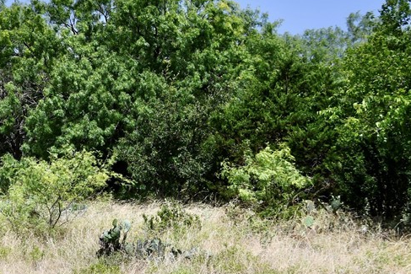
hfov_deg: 22.1
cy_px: 116
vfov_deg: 15.7
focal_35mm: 87
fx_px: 993
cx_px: -46
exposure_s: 1/320
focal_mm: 26
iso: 100
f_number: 8
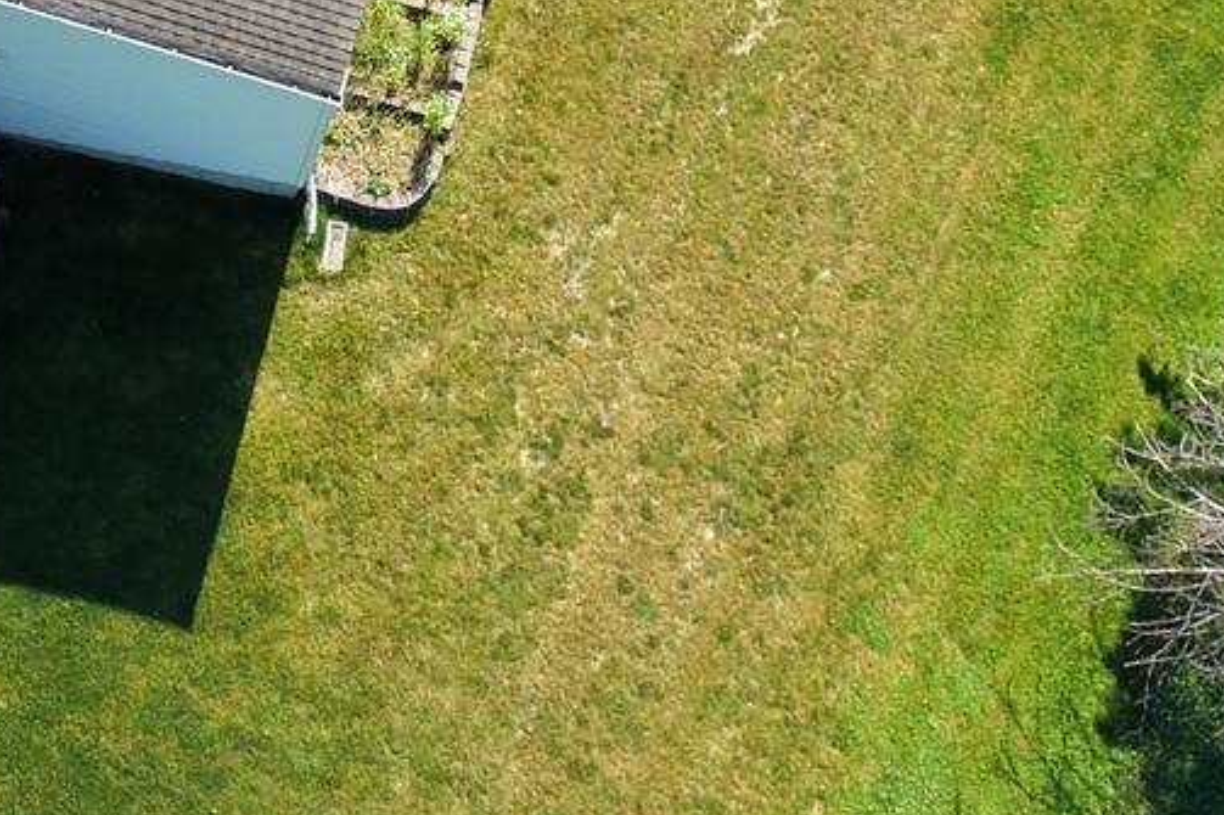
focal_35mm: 114
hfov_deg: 17.0
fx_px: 3875
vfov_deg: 11.4
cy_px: -534
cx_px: -307
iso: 200
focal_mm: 14.45
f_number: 2.8
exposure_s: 1/640
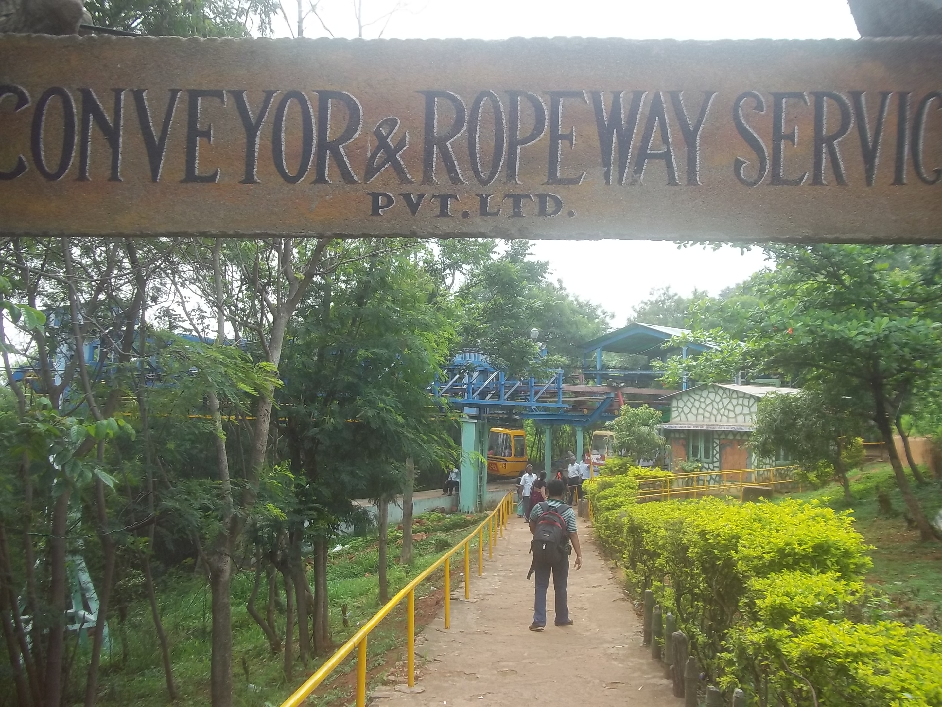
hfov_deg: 56.8
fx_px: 871
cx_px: 471
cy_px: 354
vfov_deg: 44.2
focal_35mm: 32
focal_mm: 5.7
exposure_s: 1/400
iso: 80
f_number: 2.9
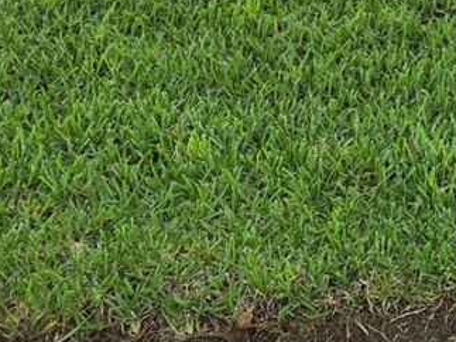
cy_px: -574
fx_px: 1923
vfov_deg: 8.8
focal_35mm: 146
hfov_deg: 11.9
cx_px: 944
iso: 80
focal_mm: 6.25
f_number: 1.7
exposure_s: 1/1457
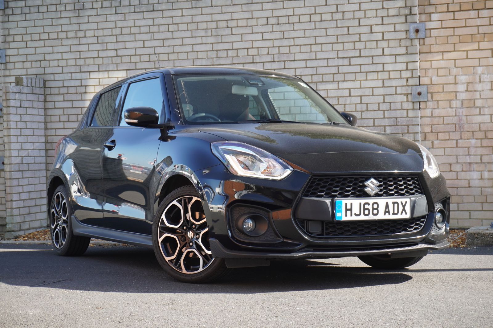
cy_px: 164
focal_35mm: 68
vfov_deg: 20.1
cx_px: 246
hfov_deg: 29.9
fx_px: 924
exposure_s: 1/160
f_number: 5.6
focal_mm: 45
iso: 320
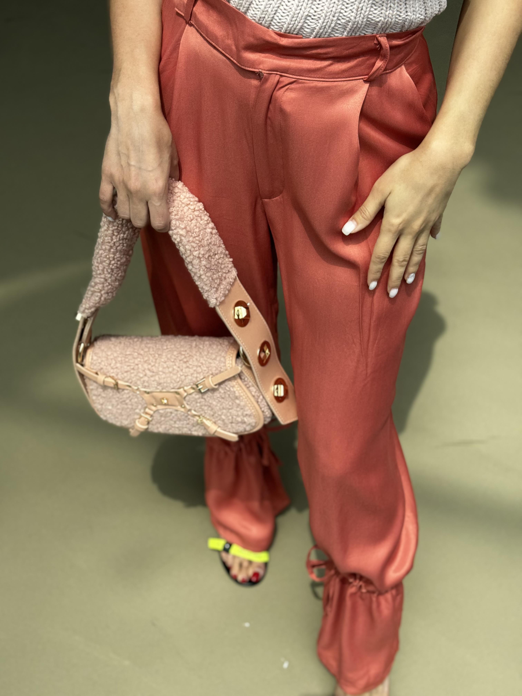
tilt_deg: -46.6
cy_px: 348
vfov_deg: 39.7
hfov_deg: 30.3
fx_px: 965
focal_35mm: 48
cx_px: 261
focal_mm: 6.76
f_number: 1.78
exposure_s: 1/756
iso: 64
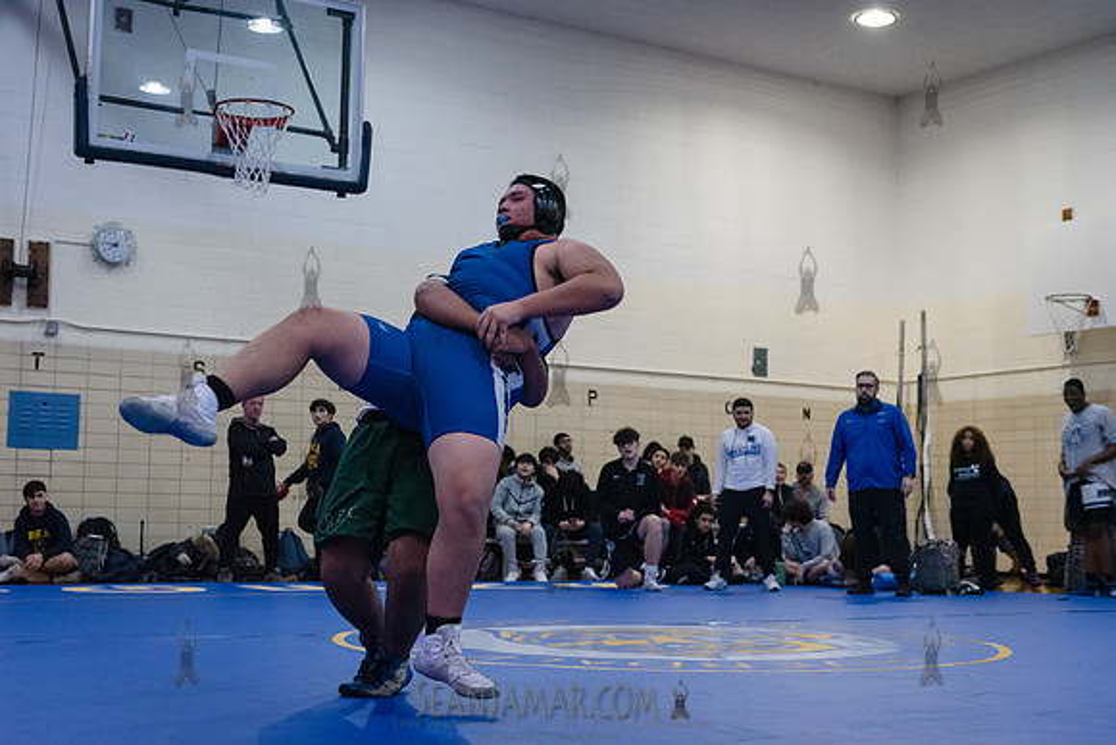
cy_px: 372
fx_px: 1550
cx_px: 558
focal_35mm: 50
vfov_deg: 27.0
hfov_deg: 39.6
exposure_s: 1/400
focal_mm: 50
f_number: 3.2
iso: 8000
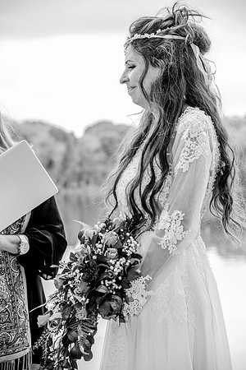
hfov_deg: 14.0
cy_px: 185
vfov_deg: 20.8
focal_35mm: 98
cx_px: 123
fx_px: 1004
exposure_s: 1/200
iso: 500
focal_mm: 98
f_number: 5
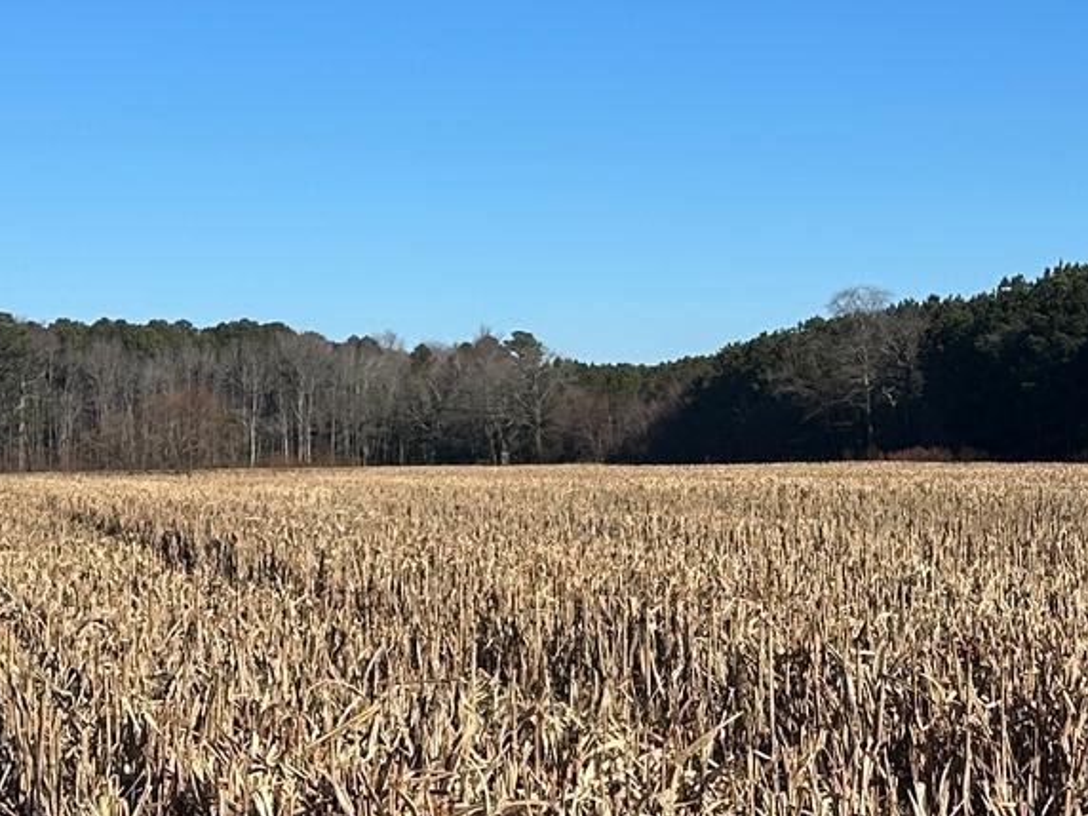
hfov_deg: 22.7
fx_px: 2703
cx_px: 700
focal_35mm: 86
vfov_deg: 17.2
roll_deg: -0.8
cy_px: 485
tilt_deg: -1.8
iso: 80
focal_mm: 6.86
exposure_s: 1/5848
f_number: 1.78
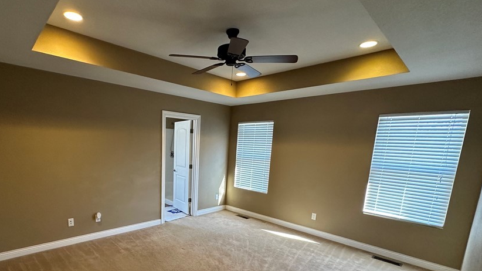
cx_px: 194
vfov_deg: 56.5
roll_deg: -2.5
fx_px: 243
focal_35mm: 19
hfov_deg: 88.5
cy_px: 190
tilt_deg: -11.1
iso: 320
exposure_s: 1/83
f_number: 2.2
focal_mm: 2.22
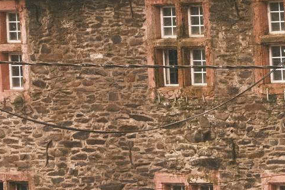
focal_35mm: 464
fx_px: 3673
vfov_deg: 3.0
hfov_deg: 4.4
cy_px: 29
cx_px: 218
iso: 6400
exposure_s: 1/280
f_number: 11
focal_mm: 94.3
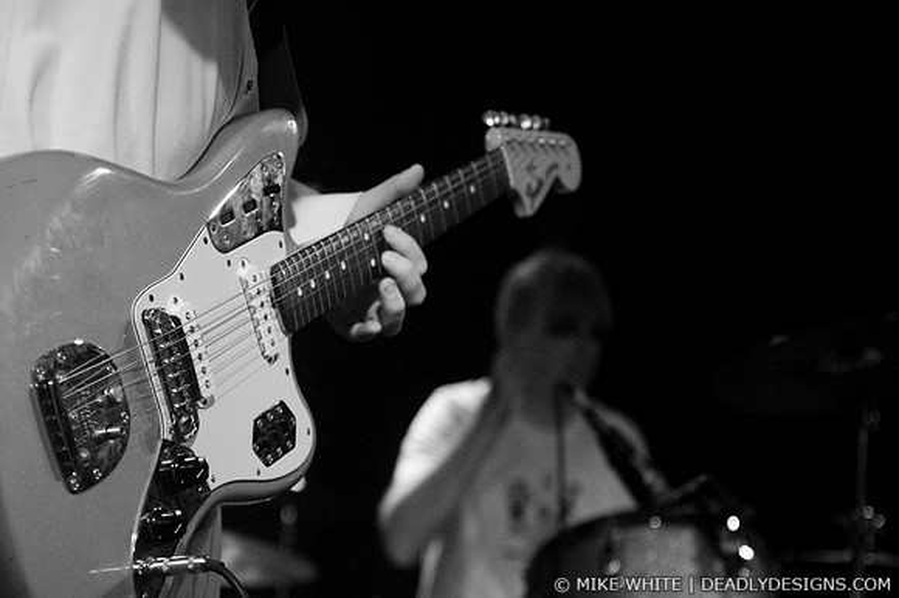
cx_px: 450
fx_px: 2171
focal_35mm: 87
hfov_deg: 23.4
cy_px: 299
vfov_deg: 15.7
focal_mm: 58
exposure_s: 1/50
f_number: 2.8
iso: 800
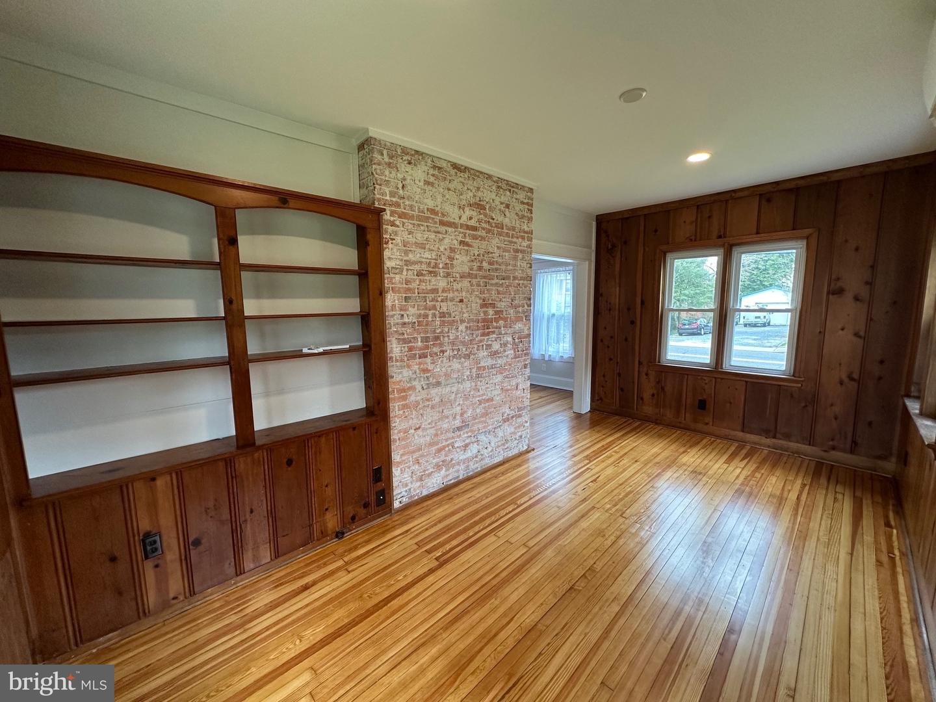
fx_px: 379
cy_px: 351
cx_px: 468
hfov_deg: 102.1
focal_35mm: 14
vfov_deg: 85.7
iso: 200
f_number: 2.2
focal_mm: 2.22
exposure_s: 1/120
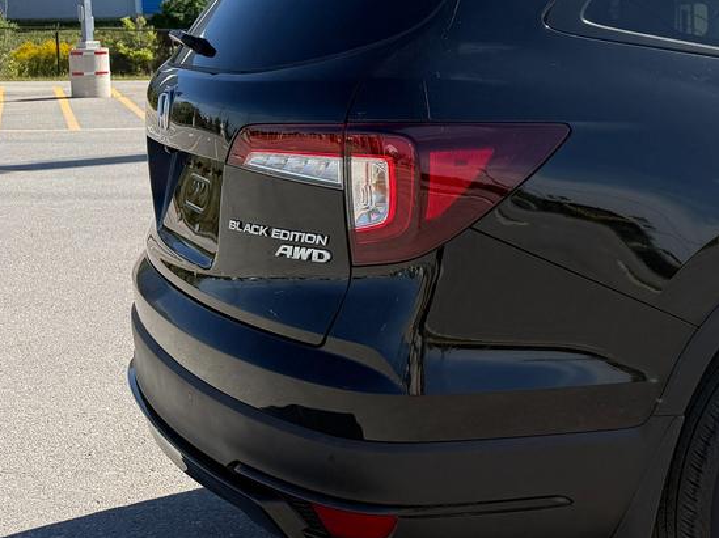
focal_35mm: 56
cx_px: 807
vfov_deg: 25.7
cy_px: 123
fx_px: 1162
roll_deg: +1.1
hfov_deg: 30.4
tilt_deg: -5.3
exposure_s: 1/5319
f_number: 1.78
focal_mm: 6.76
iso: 80
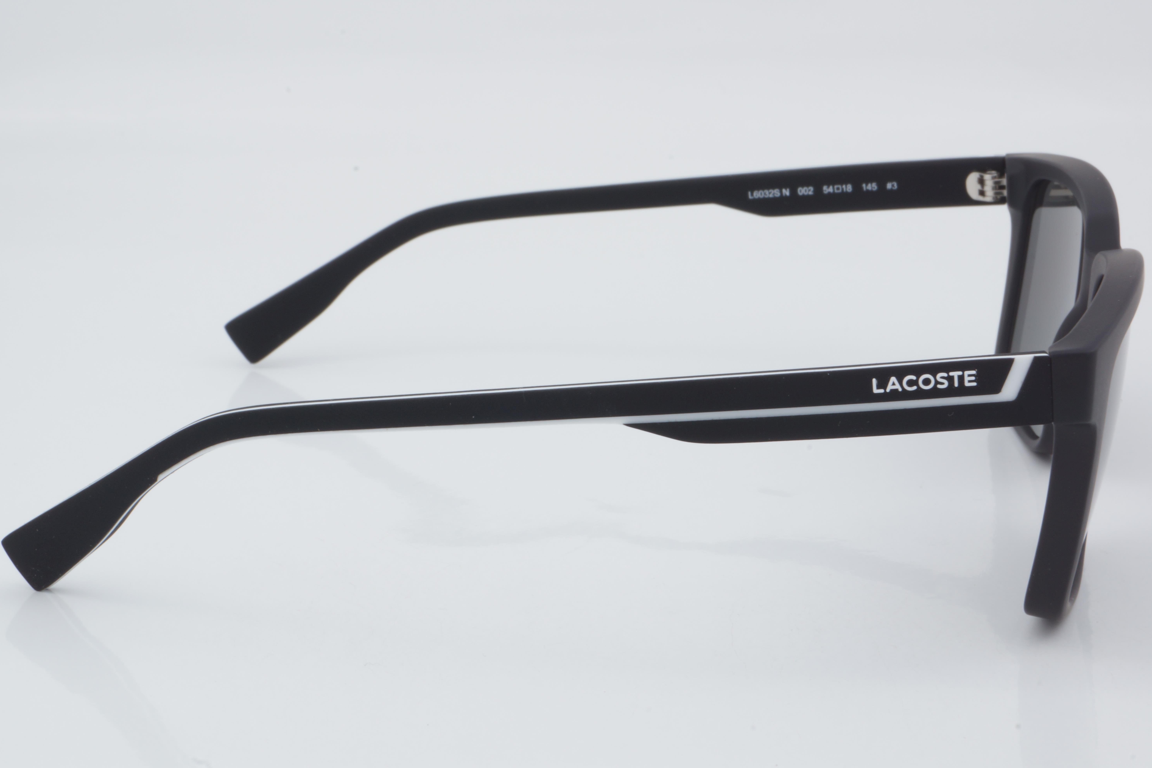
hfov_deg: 26.7
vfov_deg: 17.9
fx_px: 2432
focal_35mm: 76
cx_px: 570
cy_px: 388
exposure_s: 1/3
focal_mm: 50
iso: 100
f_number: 32
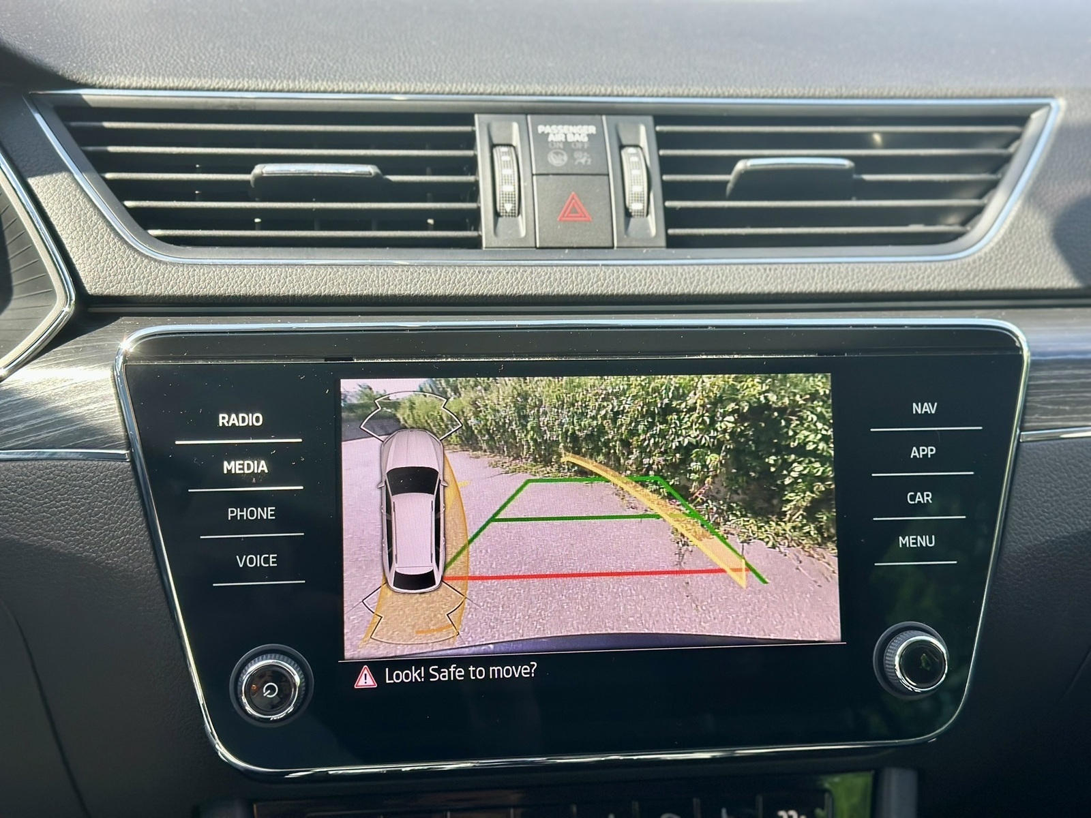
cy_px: 409
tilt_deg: -19.4
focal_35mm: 48
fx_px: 1513
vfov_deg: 30.3
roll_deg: -4.4
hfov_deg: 39.7
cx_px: 546
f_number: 1.78
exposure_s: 1/363
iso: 100
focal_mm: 6.86
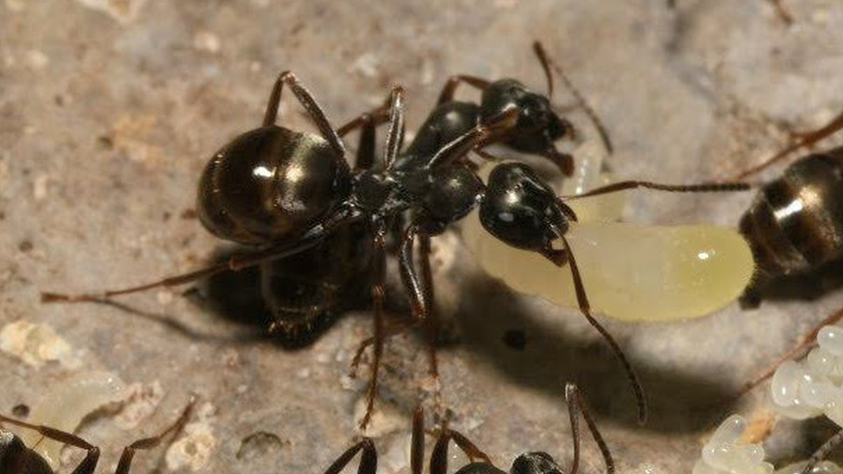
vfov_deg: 7.3
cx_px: 421
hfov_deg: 13.0
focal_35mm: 166
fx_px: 3699
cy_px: 229
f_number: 29
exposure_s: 1/60
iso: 100
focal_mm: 105
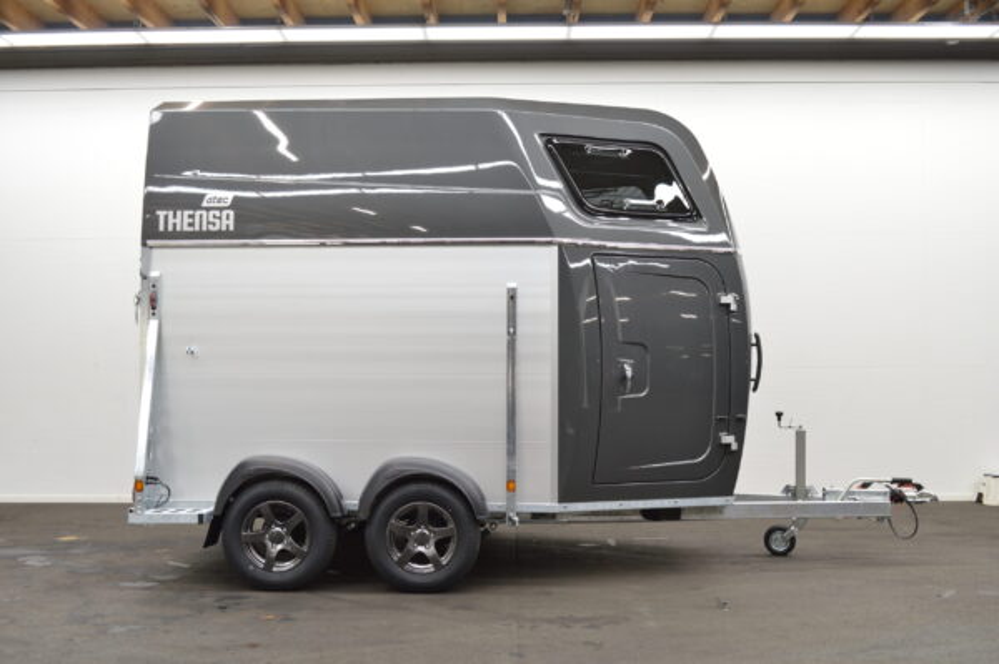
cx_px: 500
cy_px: 332
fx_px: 998
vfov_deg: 36.8
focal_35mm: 36
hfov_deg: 53.2
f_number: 7.1
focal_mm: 24
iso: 100
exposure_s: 1/4
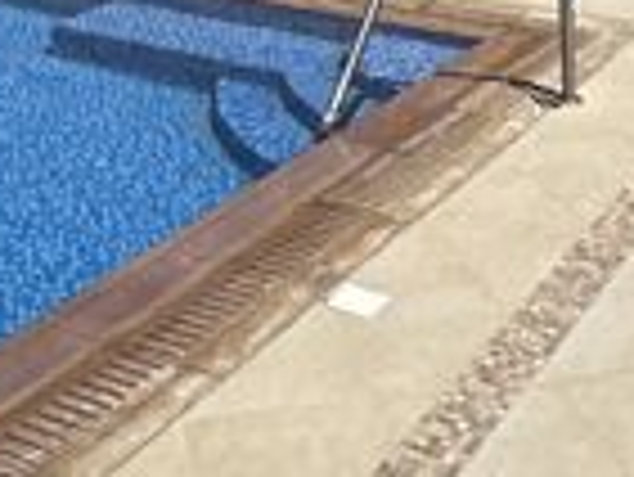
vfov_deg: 14.2
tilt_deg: +14.5
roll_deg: -0.8
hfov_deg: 27.7
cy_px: -675
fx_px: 1283
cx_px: 295
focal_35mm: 70
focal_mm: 2.22
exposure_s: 1/2681
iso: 50
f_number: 2.2
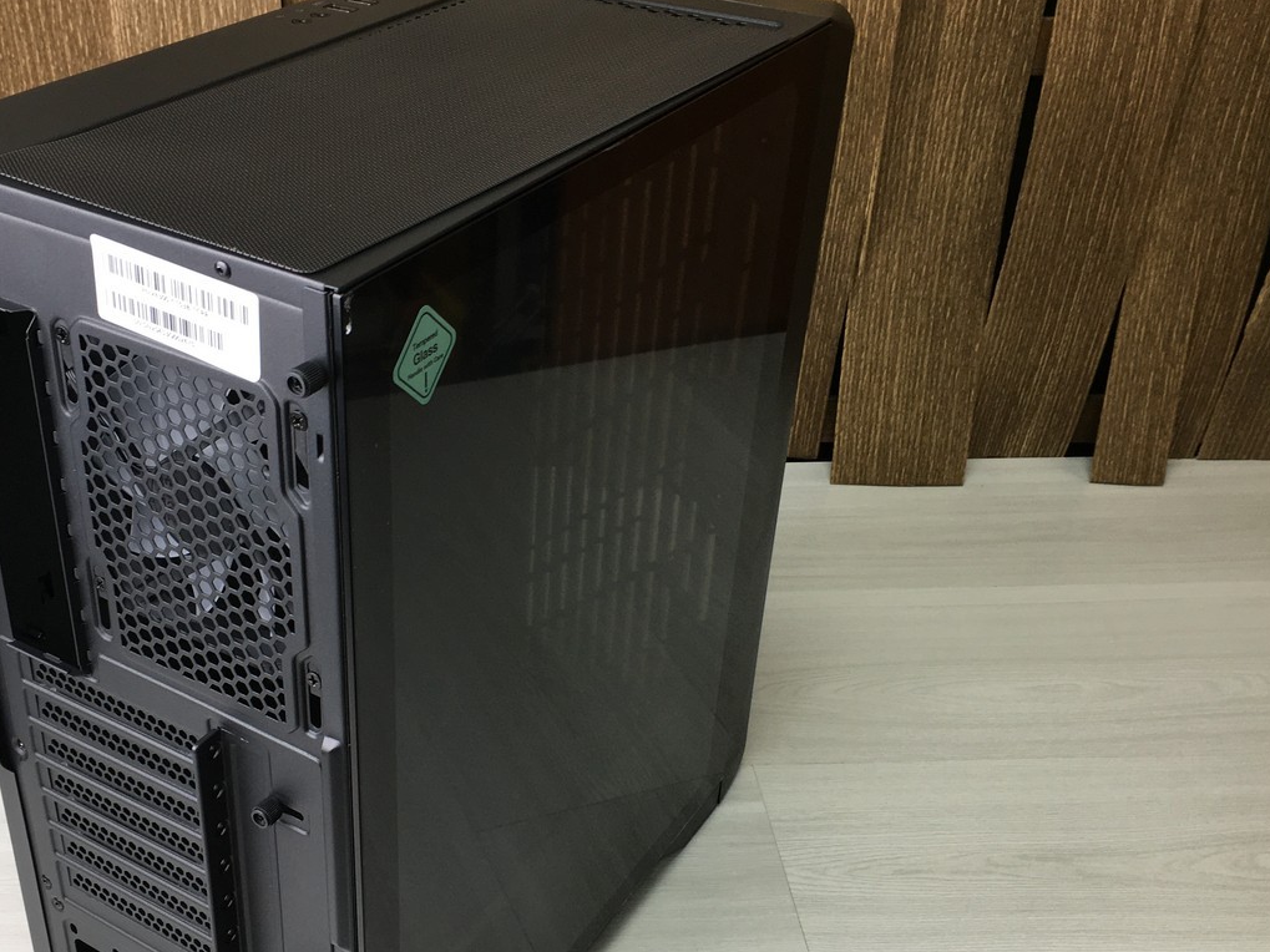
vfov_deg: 35.0
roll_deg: +0.9
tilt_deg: -34.1
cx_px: 469
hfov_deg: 45.4
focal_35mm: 41
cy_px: 569
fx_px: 1504
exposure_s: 1/50
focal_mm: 4.15
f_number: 2.2
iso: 32
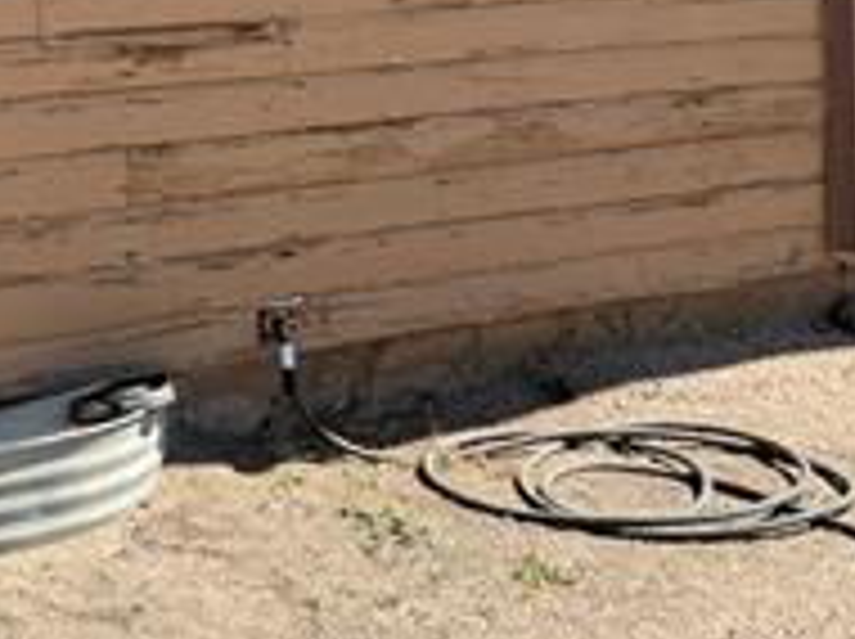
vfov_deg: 17.3
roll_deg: -0.5
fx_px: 1998
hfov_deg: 24.1
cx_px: 378
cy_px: -140
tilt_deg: +0.7
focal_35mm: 81
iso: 80
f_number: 1.78
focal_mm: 6.76
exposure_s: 1/2703
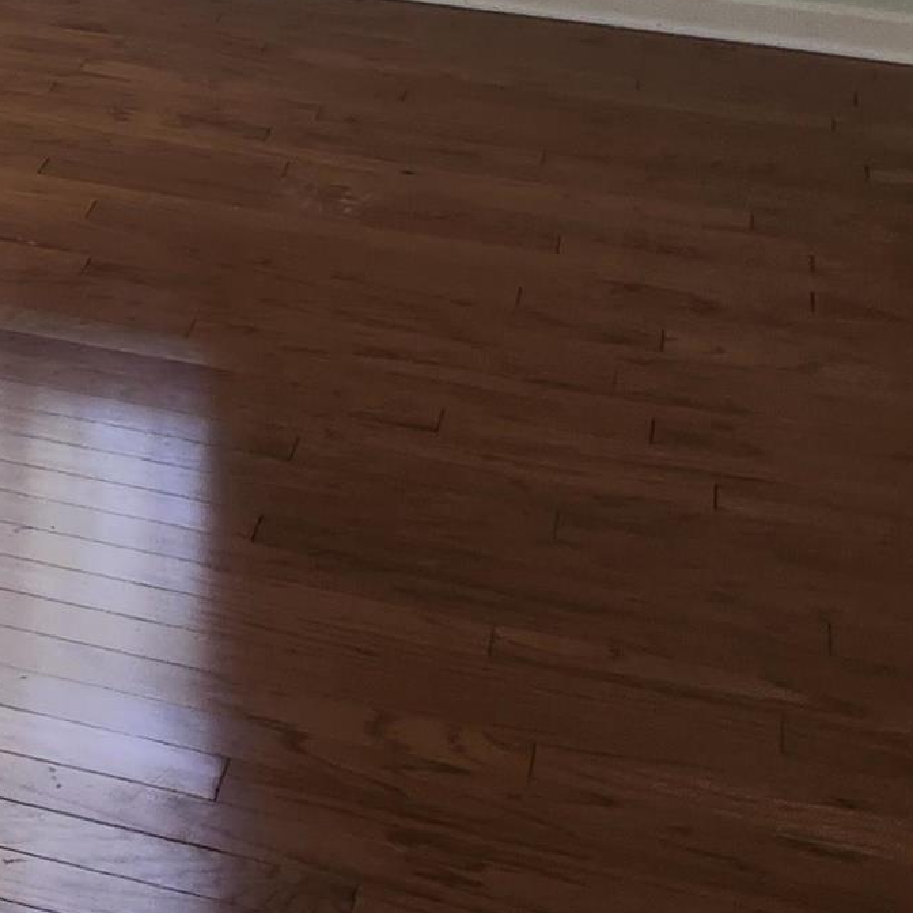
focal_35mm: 93
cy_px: -474
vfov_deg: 16.9
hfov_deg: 16.3
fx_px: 2775
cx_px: -637
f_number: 1.8
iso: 160
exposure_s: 1/120
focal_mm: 5.54
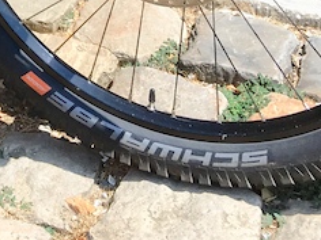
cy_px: -263
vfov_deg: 10.6
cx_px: -147
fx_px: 1168
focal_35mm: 126
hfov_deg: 14.7
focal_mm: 4.15
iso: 25
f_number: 2.2
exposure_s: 1/718
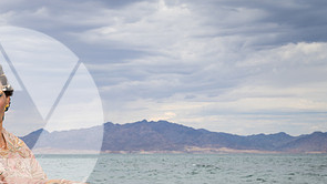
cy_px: 170
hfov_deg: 19.1
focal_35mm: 109
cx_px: 1
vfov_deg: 11.0
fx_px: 945
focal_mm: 44
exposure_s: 1/200
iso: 64
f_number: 9
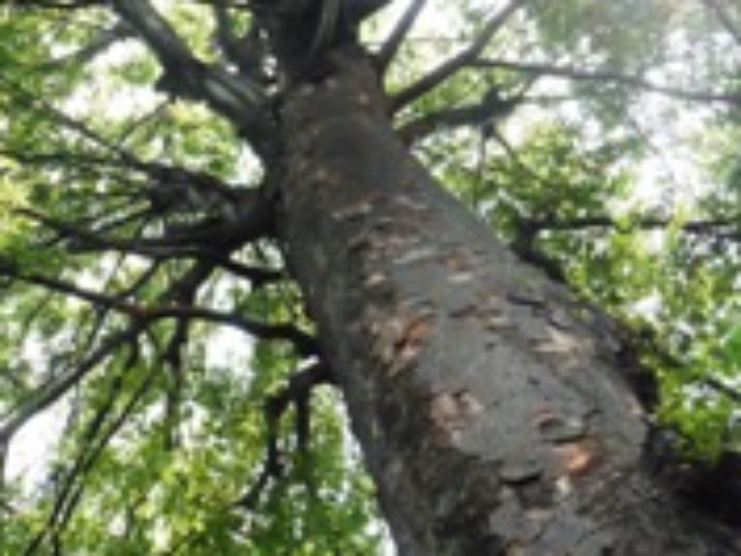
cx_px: 184
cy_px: 167
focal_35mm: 81
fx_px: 1735
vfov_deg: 18.2
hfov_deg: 23.9
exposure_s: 1/400
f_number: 8
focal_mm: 16
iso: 800
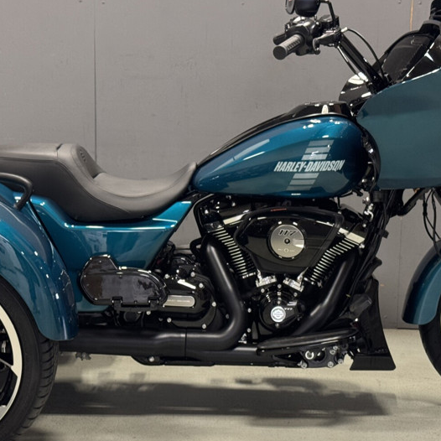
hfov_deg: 20.2
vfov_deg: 20.1
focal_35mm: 86
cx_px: 198
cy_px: 266
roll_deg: -0.9
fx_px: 1240
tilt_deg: -11.7
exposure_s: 1/60
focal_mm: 6.76
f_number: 1.78
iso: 250
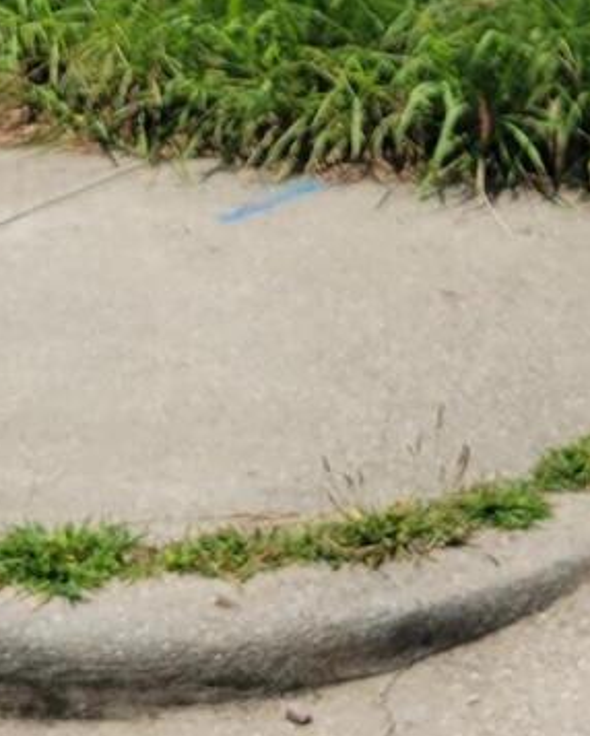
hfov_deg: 10.9
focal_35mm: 142
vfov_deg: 11.9
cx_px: 326
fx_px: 3097
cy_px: -814
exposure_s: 1/2730
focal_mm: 5.4
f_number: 1.8
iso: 40
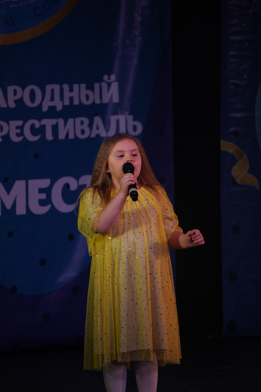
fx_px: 3273
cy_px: 196
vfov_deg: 6.8
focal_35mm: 301
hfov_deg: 4.6
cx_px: 131
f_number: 6.3
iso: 2000
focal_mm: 300
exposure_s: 1/400
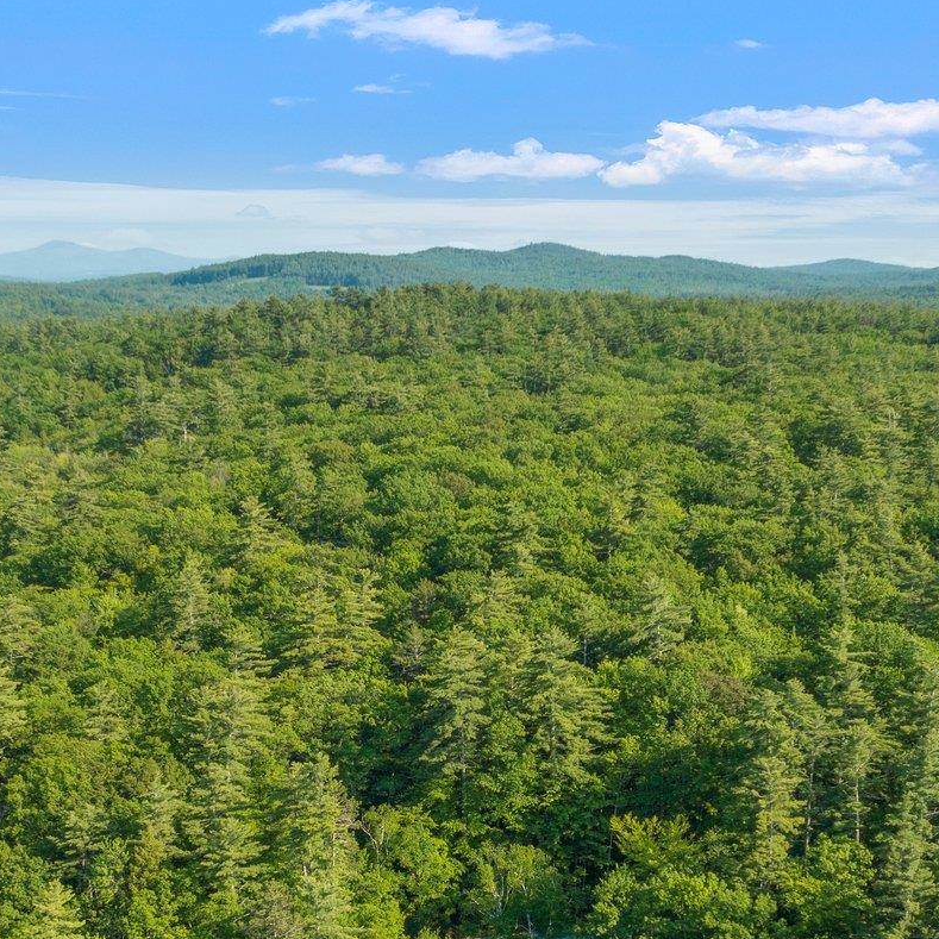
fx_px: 1688
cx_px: 492
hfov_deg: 31.1
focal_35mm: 55
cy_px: 825
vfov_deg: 29.9
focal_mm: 12.29
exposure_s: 1/1600
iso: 130
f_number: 2.8
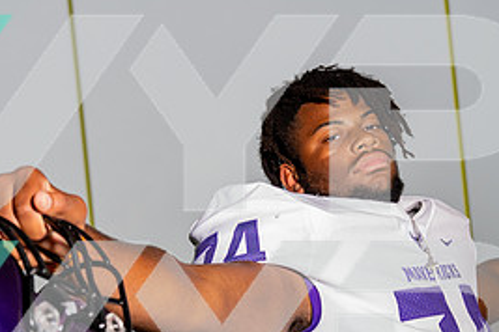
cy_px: 340
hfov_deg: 22.8
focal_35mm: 89
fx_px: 1234
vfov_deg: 15.1
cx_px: 299
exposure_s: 1/1600
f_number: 4.5
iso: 1000
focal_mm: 41
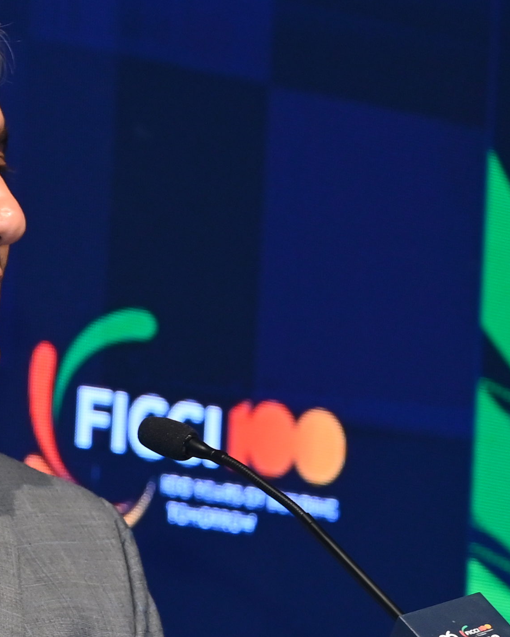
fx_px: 7545
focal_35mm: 400
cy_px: 462
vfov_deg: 4.8
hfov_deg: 3.9
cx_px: 32
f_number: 5.6
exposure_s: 1/125
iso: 800
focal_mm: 103
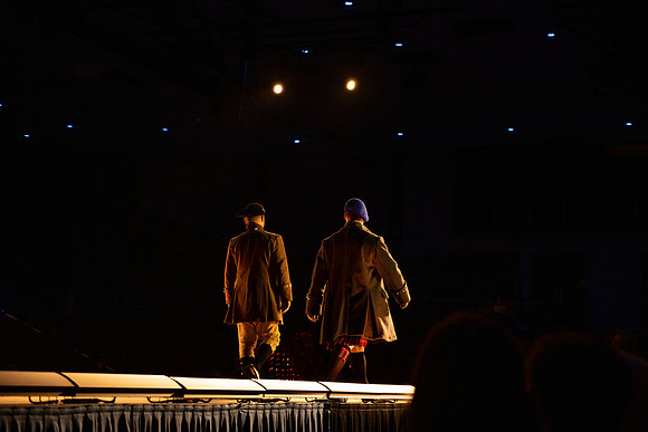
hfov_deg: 27.7
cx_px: 324
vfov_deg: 18.7
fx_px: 1315
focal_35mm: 73
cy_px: 216
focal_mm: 70
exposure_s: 1/400
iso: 800
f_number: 4
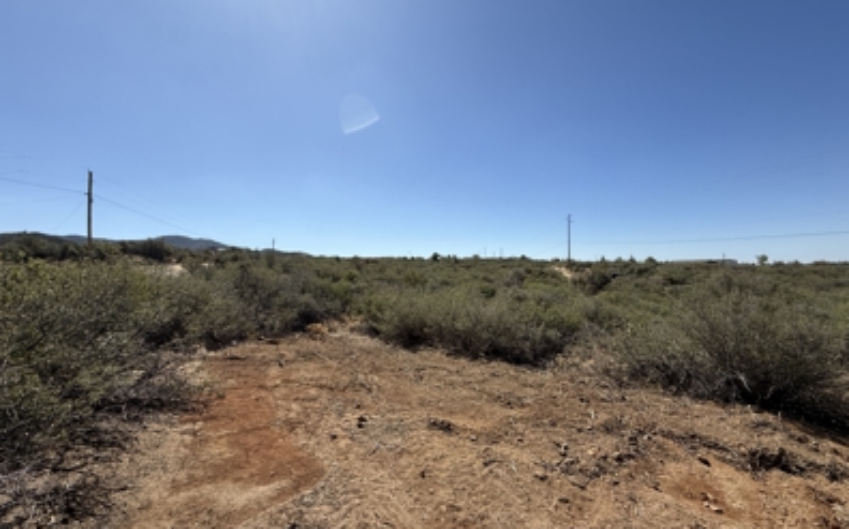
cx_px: 427
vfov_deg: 74.7
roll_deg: +0.7
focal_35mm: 15
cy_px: 266
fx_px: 347
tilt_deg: +1.4
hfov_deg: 101.5
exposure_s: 1/3125
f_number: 2.2
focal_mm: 2.22
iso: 50
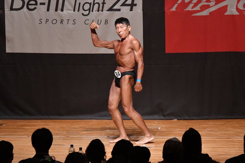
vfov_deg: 5.1
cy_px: 82
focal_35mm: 270
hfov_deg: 7.6
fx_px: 1837
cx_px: 122
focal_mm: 180
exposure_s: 1/400
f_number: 5.6
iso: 10000
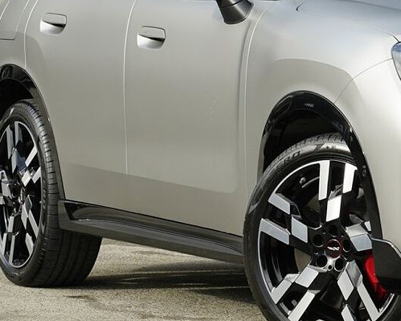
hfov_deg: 8.1
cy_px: 93
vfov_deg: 6.5
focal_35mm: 237
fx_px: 2812
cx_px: 436
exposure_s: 1/500
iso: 1000
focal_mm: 105
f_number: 7.1
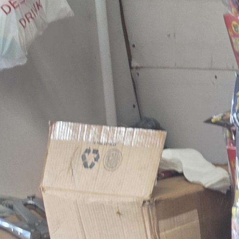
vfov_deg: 12.2
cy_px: 319
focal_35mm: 138
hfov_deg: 10.1
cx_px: 671
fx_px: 1078
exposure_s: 1/62
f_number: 1.4
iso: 80
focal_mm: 6.5
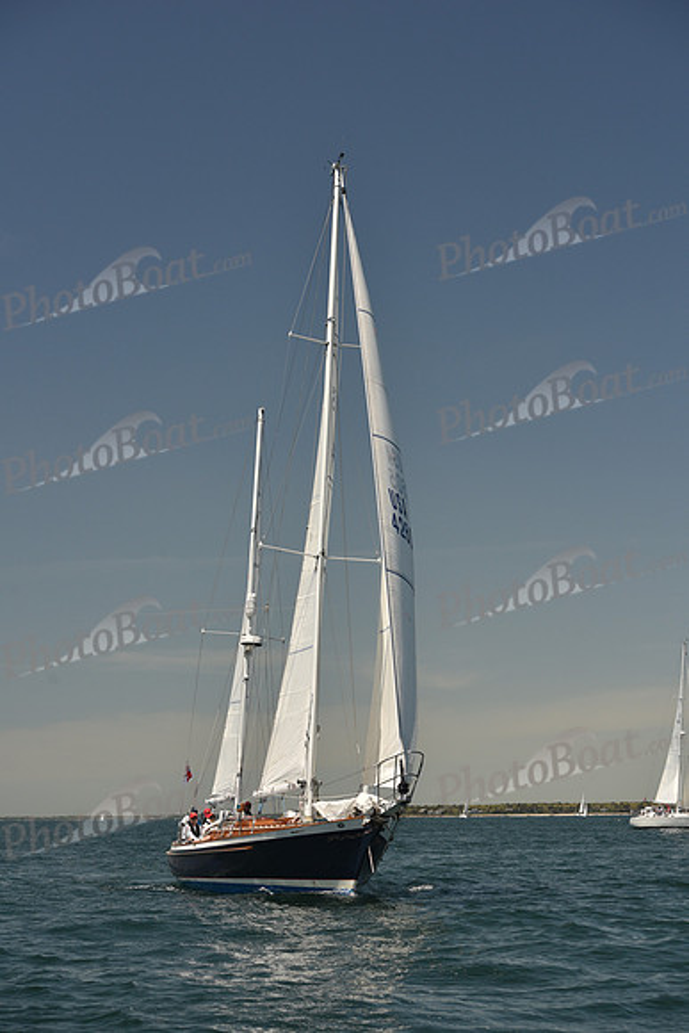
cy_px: 516
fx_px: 2008
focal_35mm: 70
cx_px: 344
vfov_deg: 28.8
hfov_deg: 19.5
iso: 250
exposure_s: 1/800
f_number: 6.3
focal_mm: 70
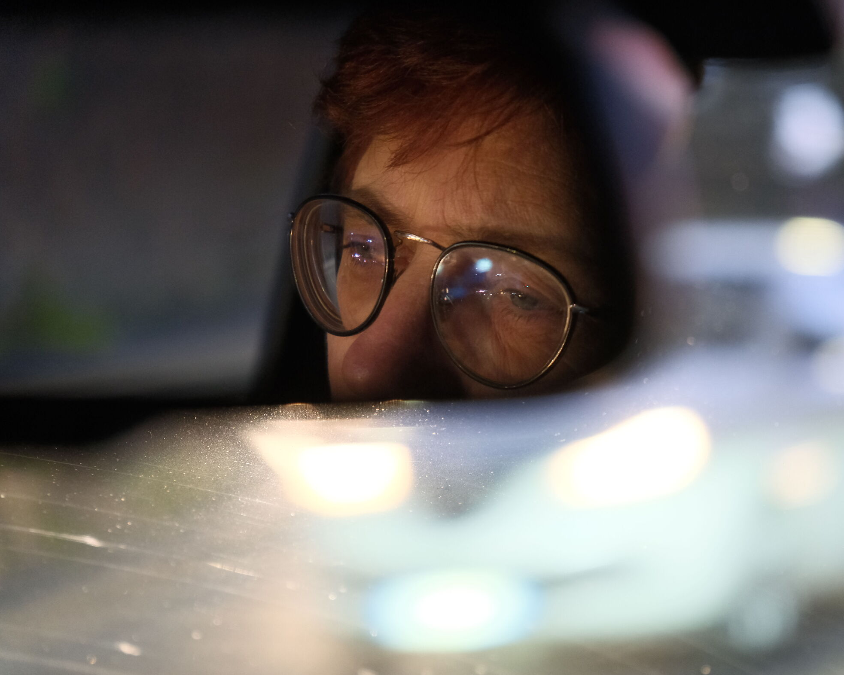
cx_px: 508
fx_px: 2548
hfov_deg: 18.8
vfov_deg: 15.1
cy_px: 339
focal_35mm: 102
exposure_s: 1/20
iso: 1600
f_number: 2.8
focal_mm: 59.6
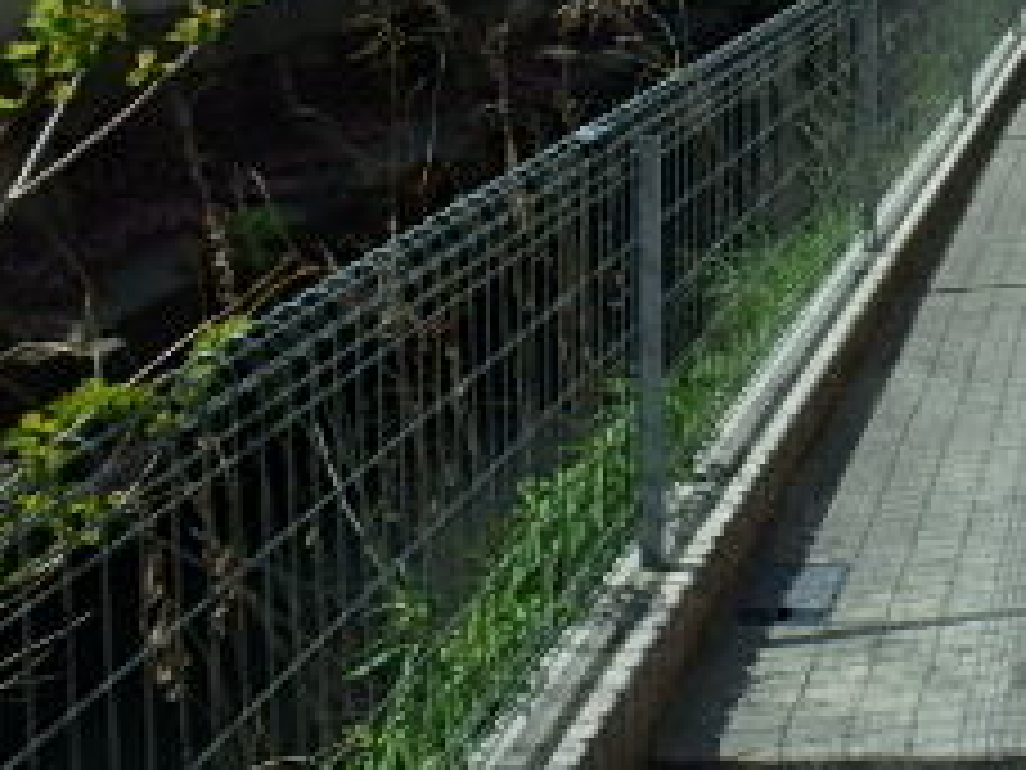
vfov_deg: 23.7
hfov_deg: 28.7
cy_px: -18
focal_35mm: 59
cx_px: 1206
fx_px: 1749
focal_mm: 3.7
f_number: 6
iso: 125
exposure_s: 1/640
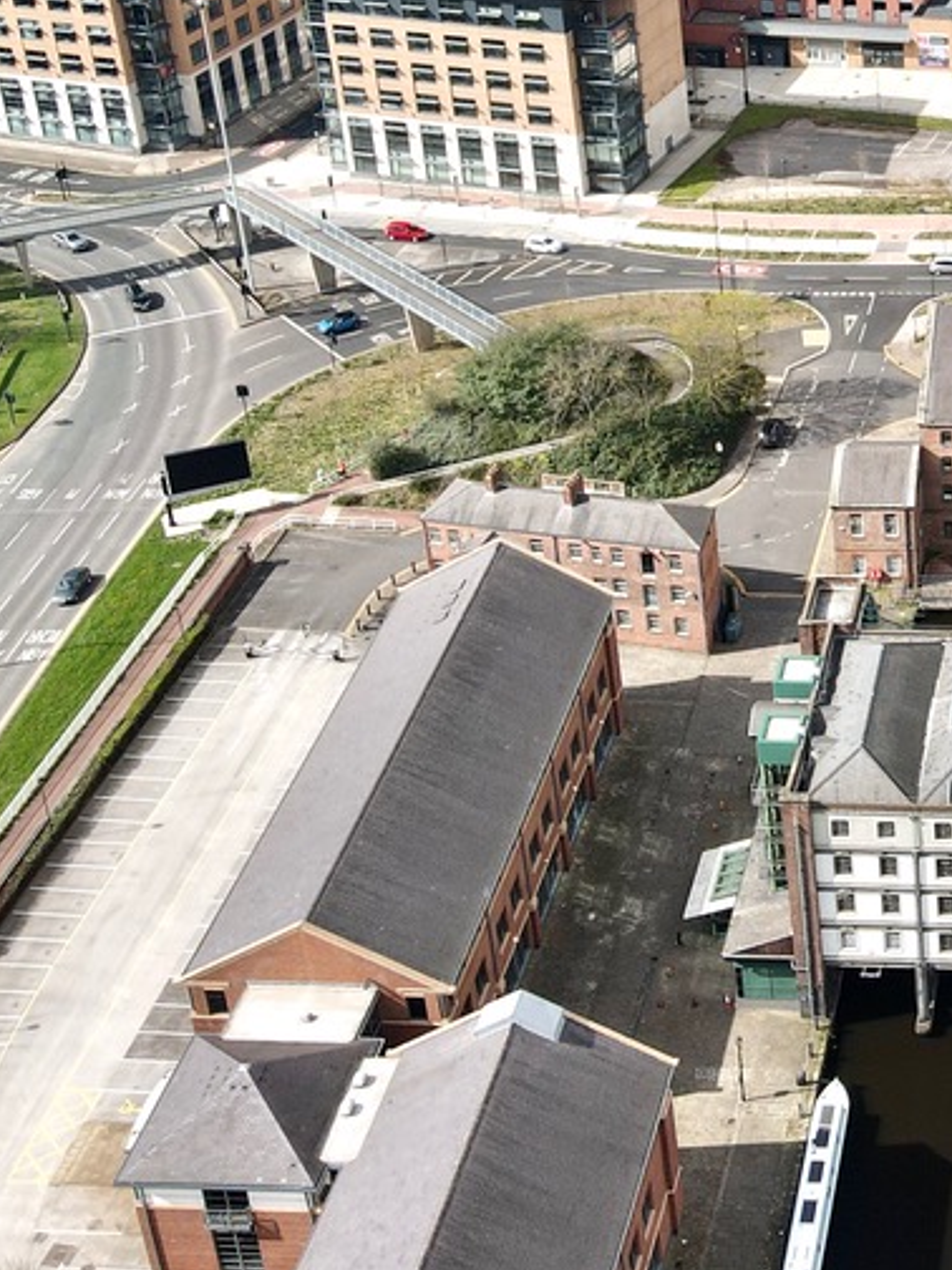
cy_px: 328
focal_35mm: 61
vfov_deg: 31.2
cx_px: 1121
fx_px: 2237
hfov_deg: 22.3
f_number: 2.8
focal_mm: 4.5
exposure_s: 1/240
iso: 100
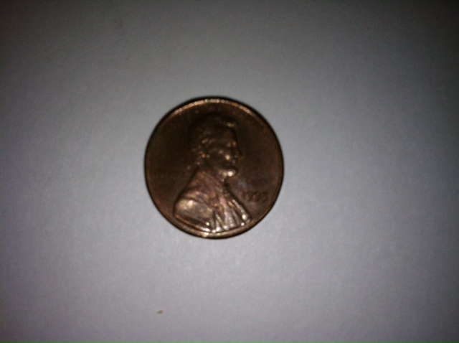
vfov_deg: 40.6
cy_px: 172
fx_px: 463
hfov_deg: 52.7
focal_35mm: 35
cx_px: 230
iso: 80
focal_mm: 3.85
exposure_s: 1/1920
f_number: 2.8
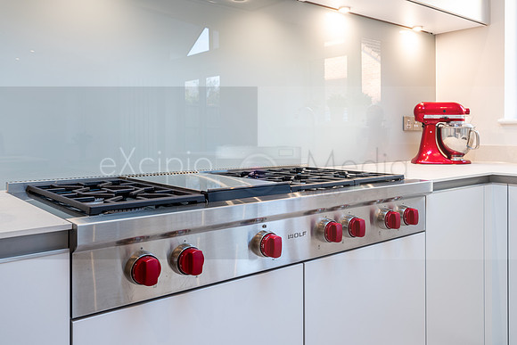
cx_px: 316
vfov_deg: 41.1
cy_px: 134
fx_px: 457
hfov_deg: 58.4
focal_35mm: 32
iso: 100
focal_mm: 26
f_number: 8
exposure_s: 1/1.67
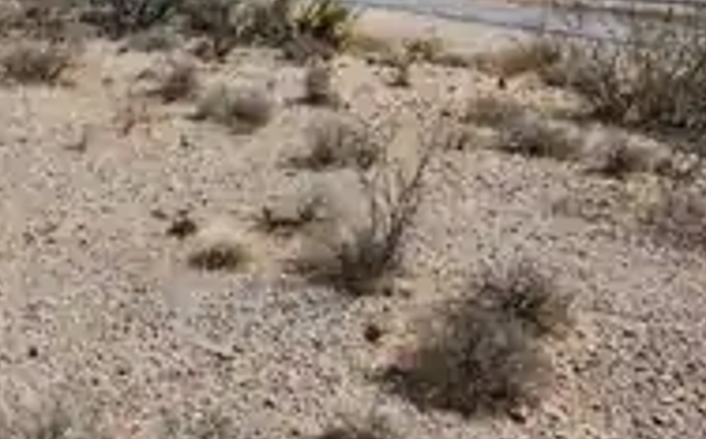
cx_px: 116
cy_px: -75
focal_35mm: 52
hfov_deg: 37.2
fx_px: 999
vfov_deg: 22.9
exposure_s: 1/2043
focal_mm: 5.54
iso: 25
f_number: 1.8
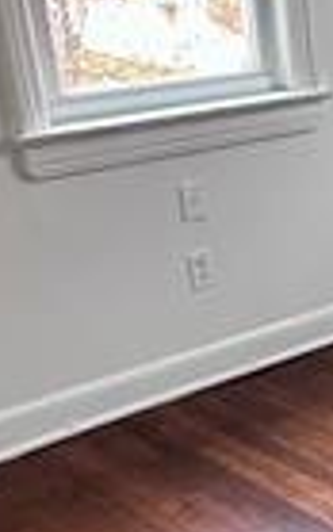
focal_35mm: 82
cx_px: 655
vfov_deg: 25.0
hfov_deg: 13.7
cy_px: 375
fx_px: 1189
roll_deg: -1.1
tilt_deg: -23.3
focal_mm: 2.22
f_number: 2.2
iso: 500
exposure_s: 1/60
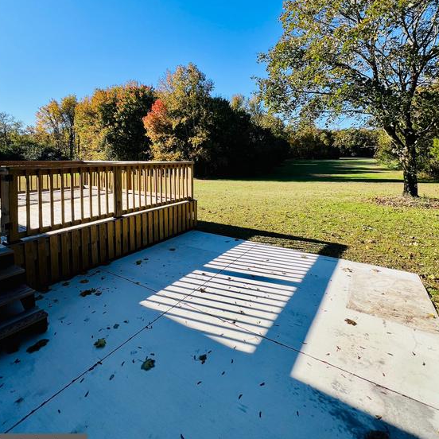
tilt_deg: -0.9
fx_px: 230
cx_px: 217
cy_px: 161
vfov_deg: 85.5
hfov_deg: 87.4
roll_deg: -0.5
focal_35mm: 16
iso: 32
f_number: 1.8
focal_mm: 1.57
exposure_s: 1/896
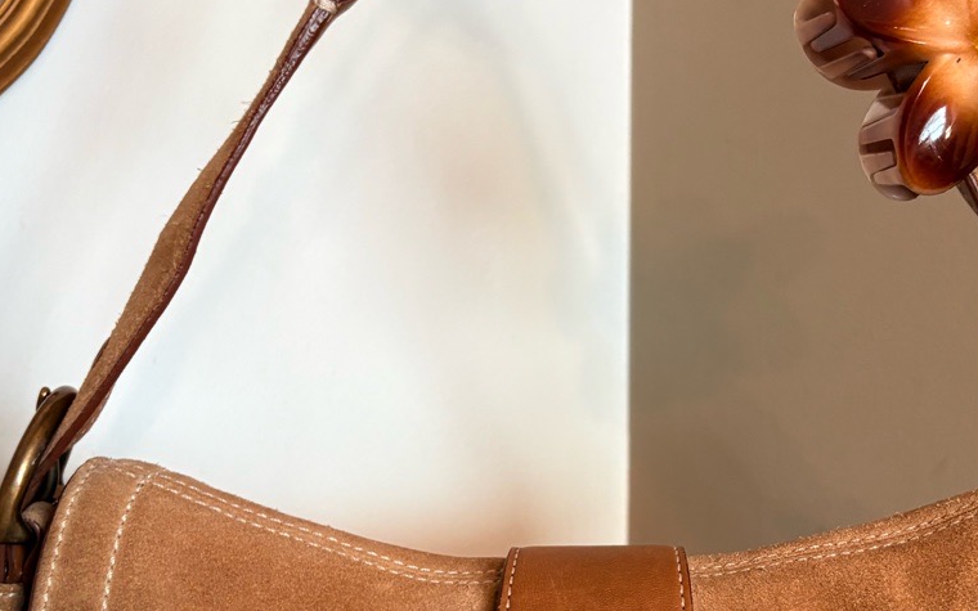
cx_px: 615
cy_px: 548
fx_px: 1546
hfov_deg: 34.9
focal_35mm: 58
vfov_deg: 21.9
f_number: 1.6
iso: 160
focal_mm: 5.96
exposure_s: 1/59
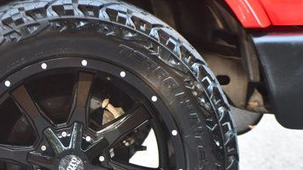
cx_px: 65
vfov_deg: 4.0
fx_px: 2425
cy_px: 167
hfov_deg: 7.1
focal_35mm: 302
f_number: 4.8
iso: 1000
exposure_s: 1/125
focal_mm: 105
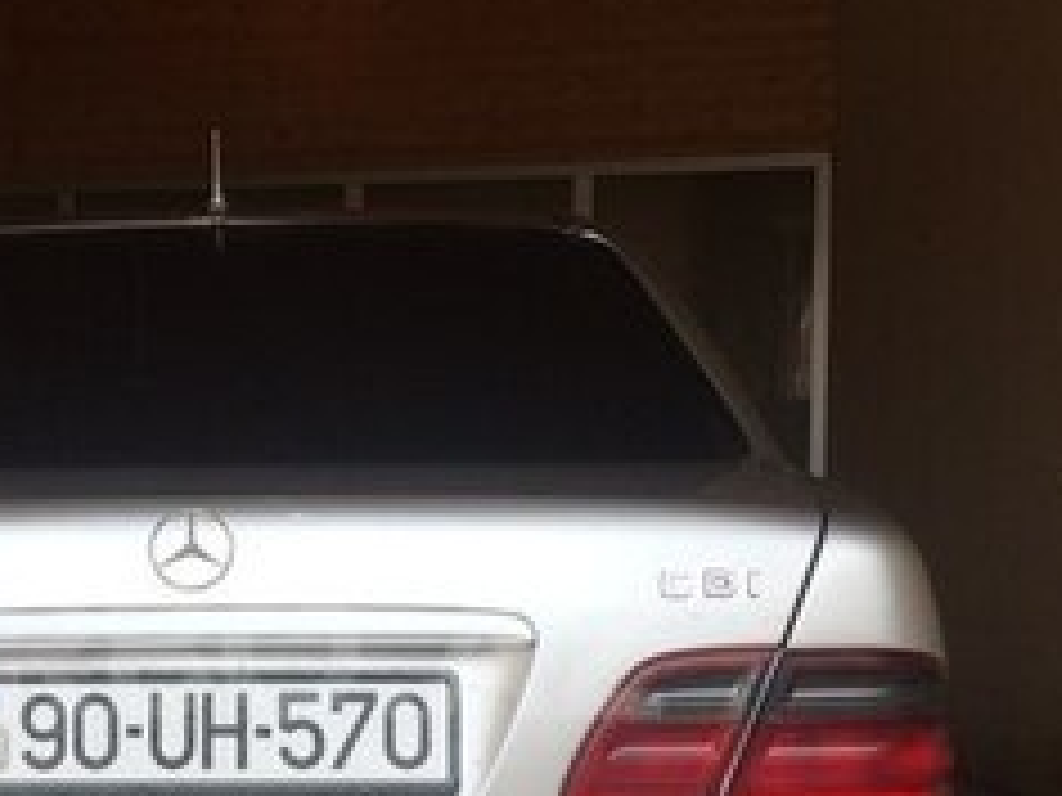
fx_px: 2485
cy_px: 650
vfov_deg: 18.0
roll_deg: +0.9
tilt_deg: -4.7
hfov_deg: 23.7
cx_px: 202
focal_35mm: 81
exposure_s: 1/466
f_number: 2.2
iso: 32
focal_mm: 4.15
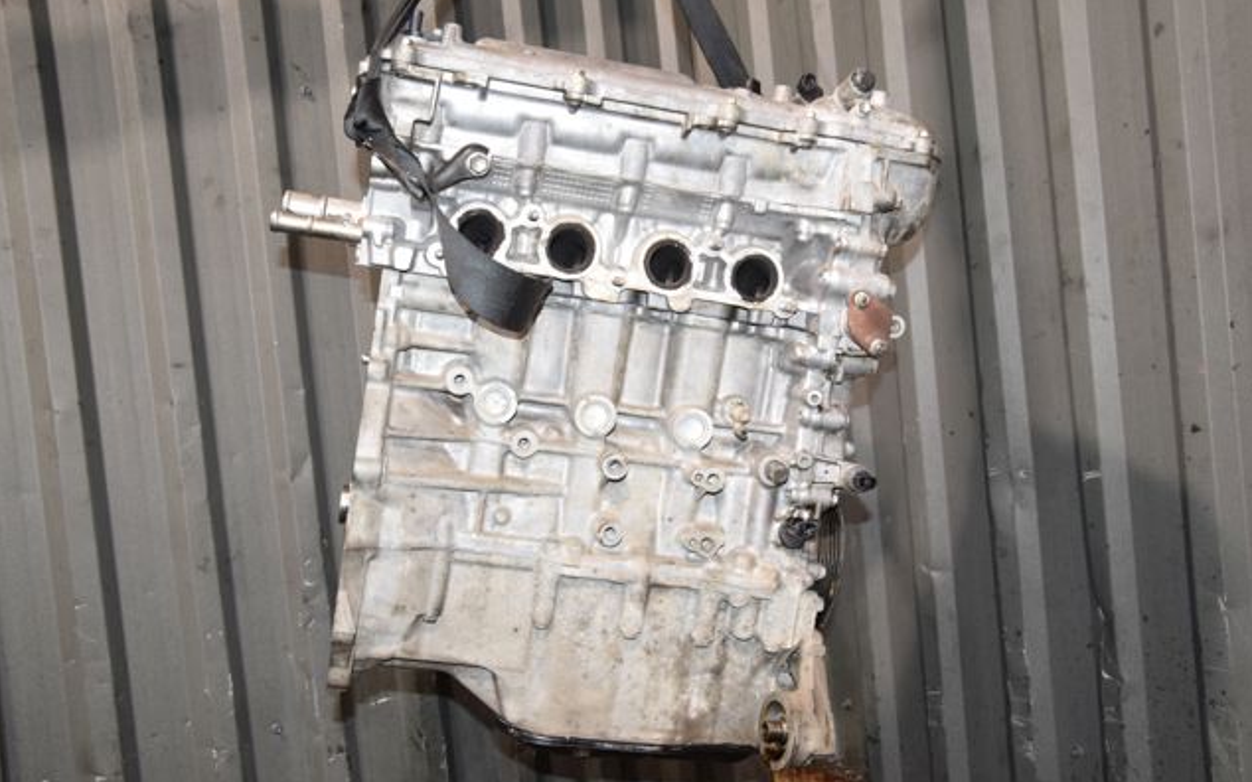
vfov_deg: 34.4
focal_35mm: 37
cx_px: 628
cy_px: 383
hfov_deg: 52.8
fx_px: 1262
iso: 1600
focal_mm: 24
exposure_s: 1/60
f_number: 5.6
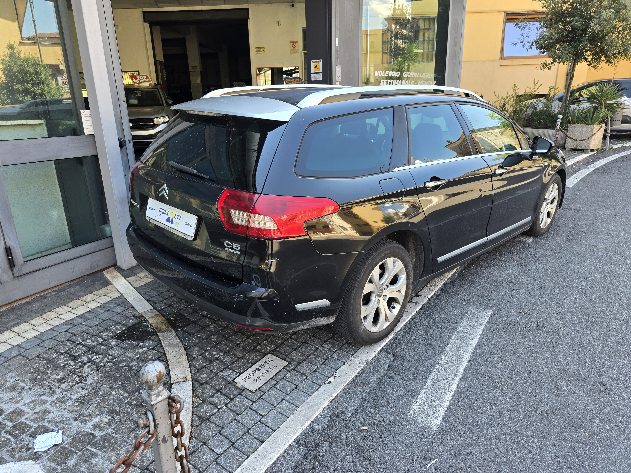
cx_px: 316
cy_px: 236
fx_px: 419
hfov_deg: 73.9
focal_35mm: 23
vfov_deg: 58.9
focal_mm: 6.3
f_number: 1.7
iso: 50
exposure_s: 1/180
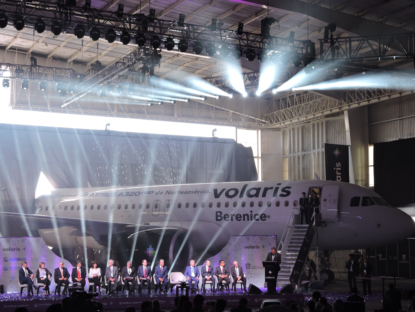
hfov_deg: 32.2
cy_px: 156
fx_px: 719
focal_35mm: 60
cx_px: 208
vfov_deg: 24.4
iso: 125
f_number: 4.2
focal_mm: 10.7
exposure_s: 1/30
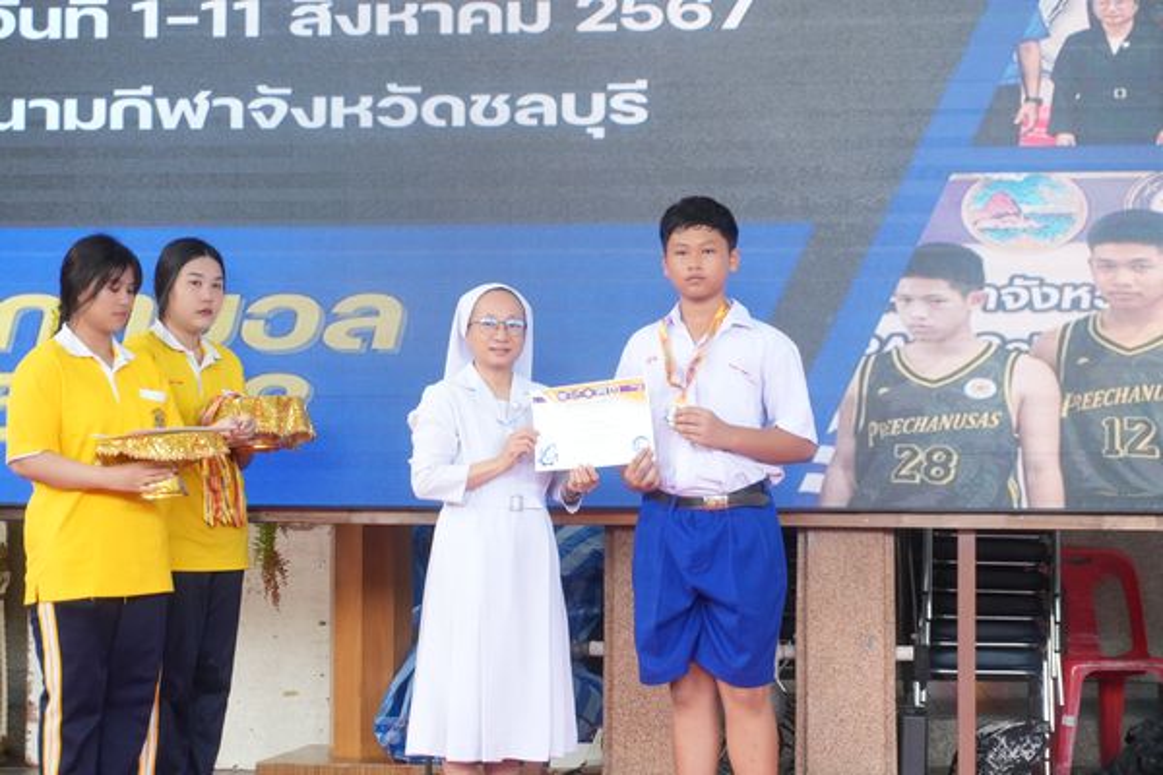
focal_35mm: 75
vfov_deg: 18.2
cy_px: 388
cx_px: 582
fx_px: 2423
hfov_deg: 27.0
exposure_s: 1/100
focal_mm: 50
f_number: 5.6
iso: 1600
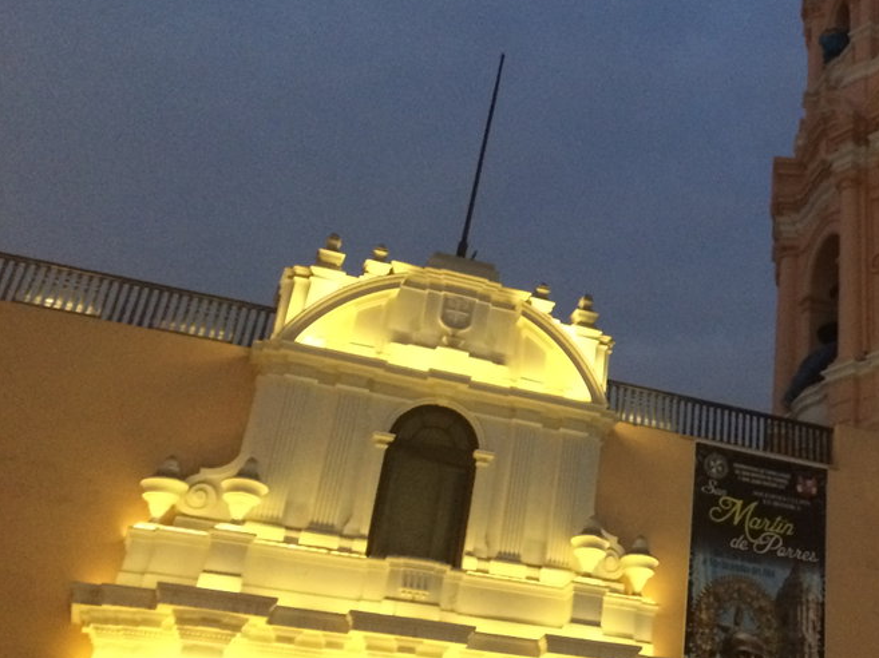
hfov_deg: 34.1
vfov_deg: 27.4
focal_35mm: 53
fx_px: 1345
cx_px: 797
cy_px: 250
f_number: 2.2
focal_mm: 4.15
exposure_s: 1/15
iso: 320
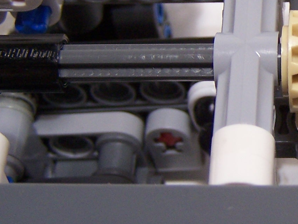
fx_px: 990
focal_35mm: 115
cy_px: 88
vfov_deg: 12.9
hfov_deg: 16.2
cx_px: 389
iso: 140
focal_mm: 6.3
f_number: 2.8
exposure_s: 1/30
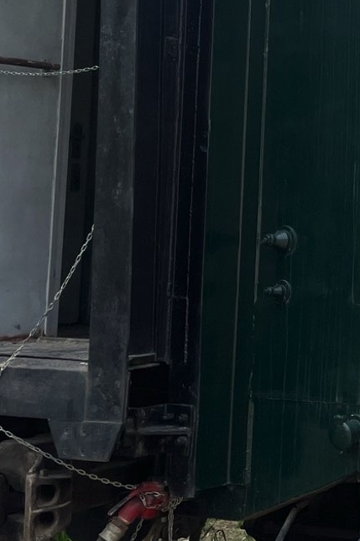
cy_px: 103
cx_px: 644
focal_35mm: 86
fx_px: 1291
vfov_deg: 23.3
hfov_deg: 14.1
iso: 32
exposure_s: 1/2882
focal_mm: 4.2
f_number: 1.6
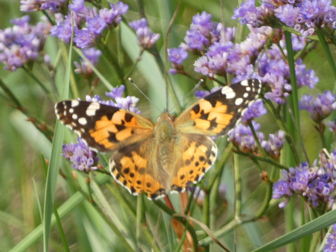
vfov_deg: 1.3
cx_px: 168
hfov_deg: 1.7
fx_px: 11475
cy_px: 126
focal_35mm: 1182
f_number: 5.8
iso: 100
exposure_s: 1/125
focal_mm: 211.8
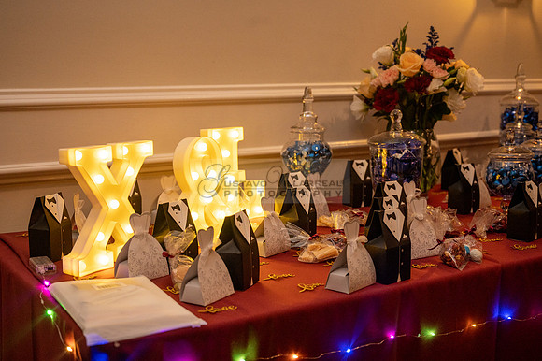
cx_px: 271
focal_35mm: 47
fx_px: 707
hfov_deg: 41.9
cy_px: 180
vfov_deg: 28.6
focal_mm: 47
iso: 2500
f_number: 4
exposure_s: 1/320
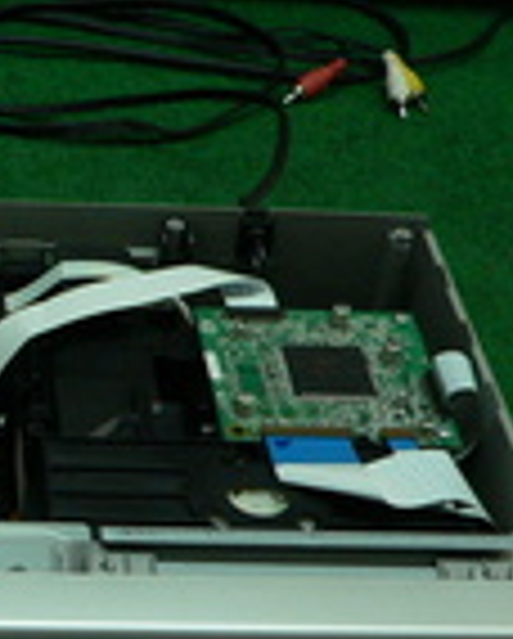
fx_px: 1780
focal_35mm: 94
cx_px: -144
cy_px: 407
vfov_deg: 20.3
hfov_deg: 15.6
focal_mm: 6
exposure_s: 1/40
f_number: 2.8
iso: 200
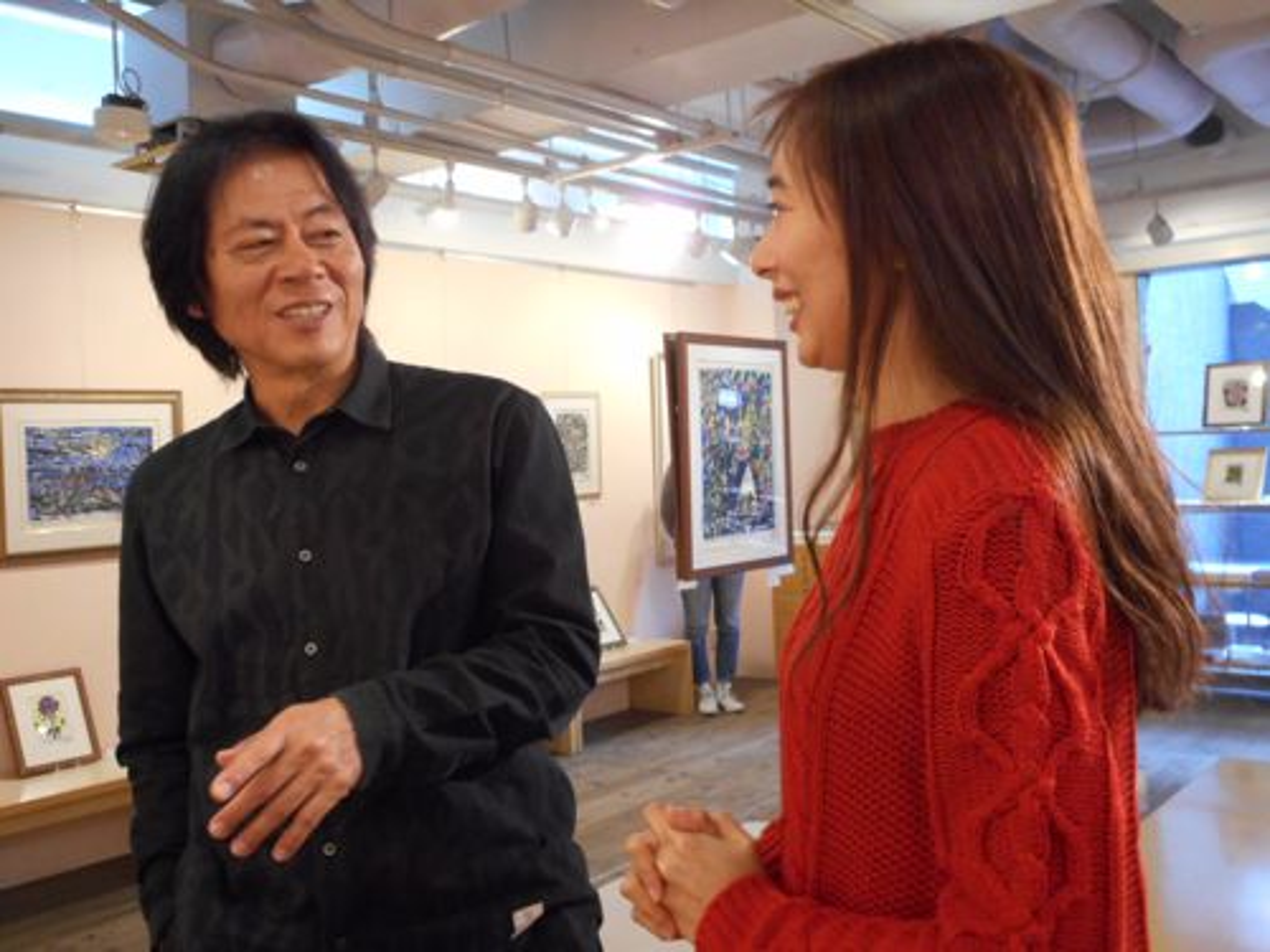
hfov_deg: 54.0
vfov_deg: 41.8
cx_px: 635
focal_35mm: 34
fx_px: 1247
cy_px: 476
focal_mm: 6
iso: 400
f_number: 4.2
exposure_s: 1/15
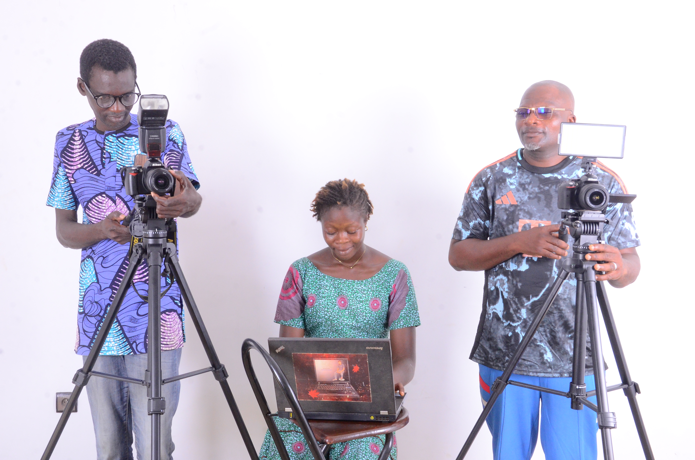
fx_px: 925
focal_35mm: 48
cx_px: 348
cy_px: 230
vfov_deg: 28.0
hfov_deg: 41.2
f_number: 11
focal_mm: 32
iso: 1600
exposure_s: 1/100
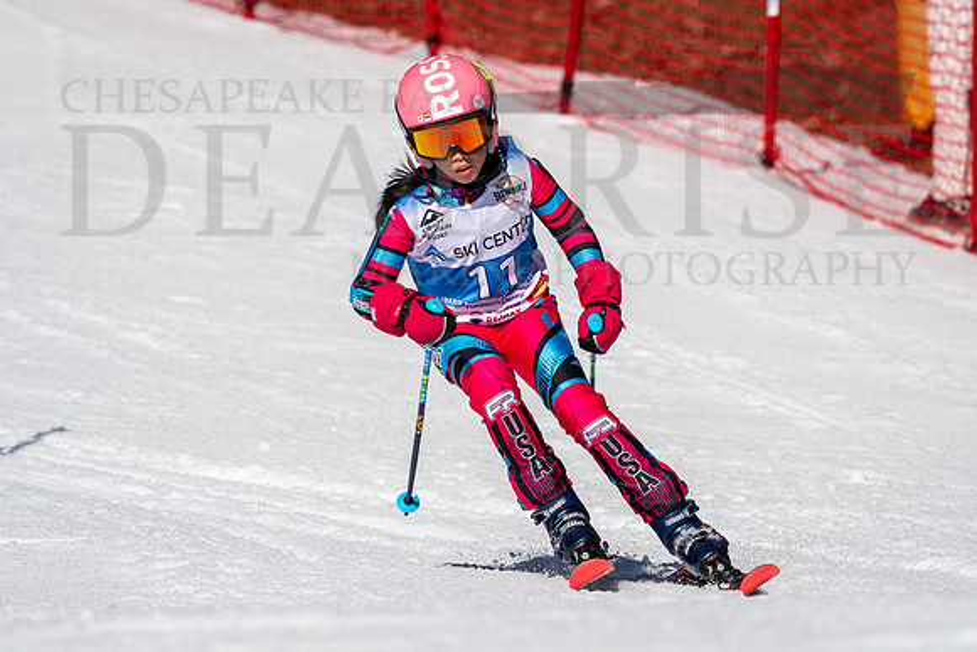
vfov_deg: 2.1
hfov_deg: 3.1
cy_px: 357
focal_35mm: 658
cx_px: 447
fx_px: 17863
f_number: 8
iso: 200
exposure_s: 1/2000
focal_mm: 400
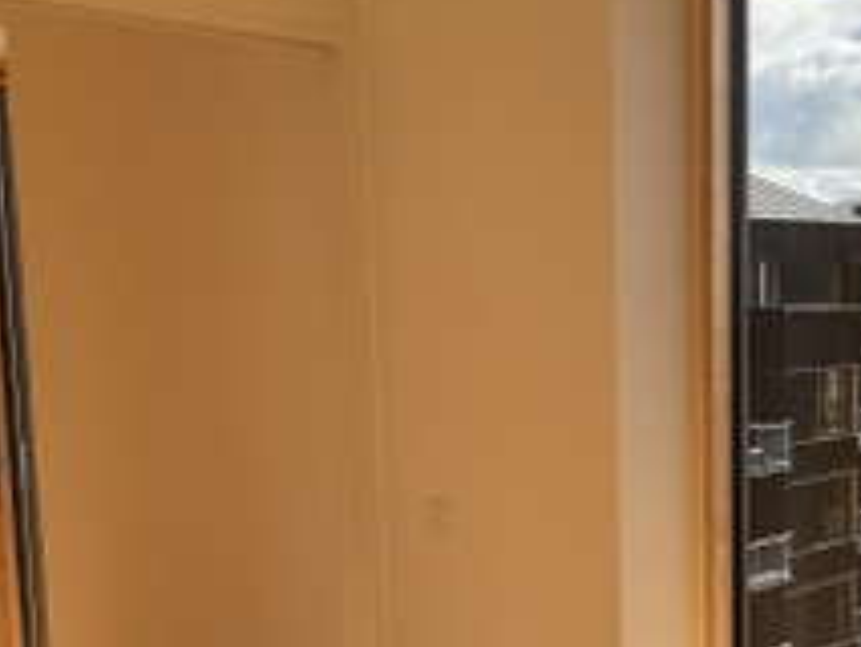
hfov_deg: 43.4
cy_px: 344
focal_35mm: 42
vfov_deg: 34.4
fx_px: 1045
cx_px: 643
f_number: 1.78
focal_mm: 6.76
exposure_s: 1/1721
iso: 80
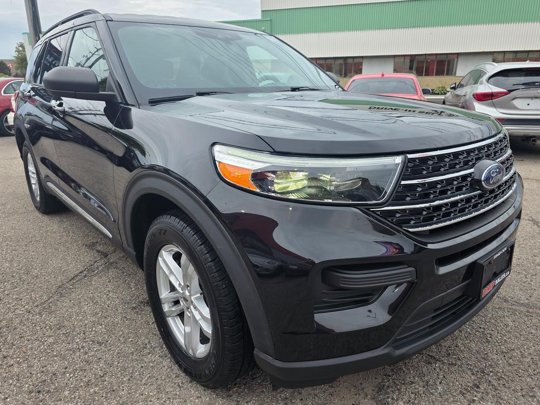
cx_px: 276
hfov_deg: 71.6
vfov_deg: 56.8
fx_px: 374
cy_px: 198
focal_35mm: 24
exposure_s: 1/66.7
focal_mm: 6.3
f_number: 1.7
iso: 16
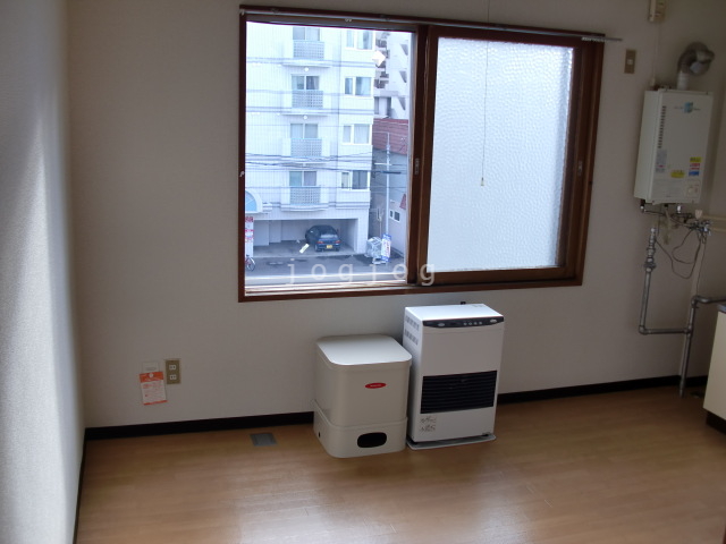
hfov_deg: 51.4
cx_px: 363
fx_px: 755
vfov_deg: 39.7
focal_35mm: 36
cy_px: 272
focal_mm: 6.3
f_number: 2.8
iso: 64
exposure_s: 1/80
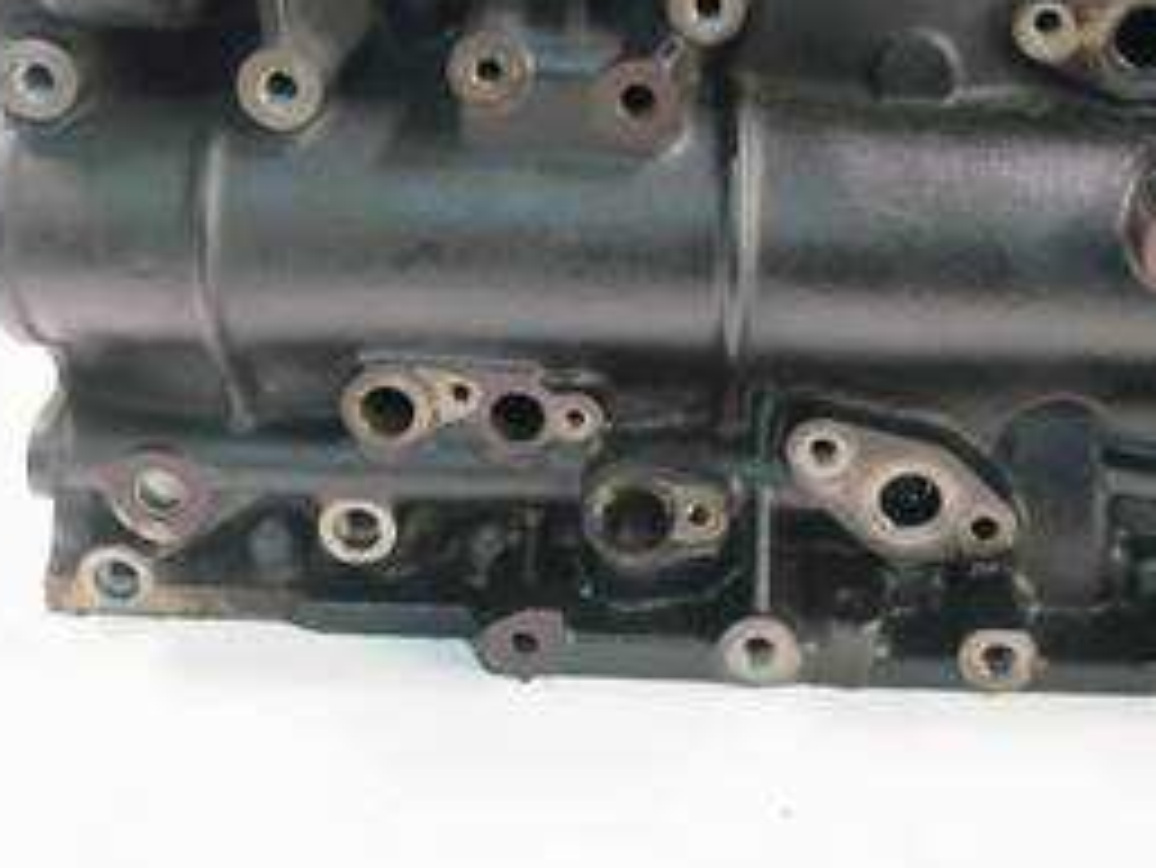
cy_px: 121
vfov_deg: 25.5
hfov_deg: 34.2
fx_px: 1871
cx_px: 724
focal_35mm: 56
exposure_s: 1/60
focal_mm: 15
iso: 800
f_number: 3.7
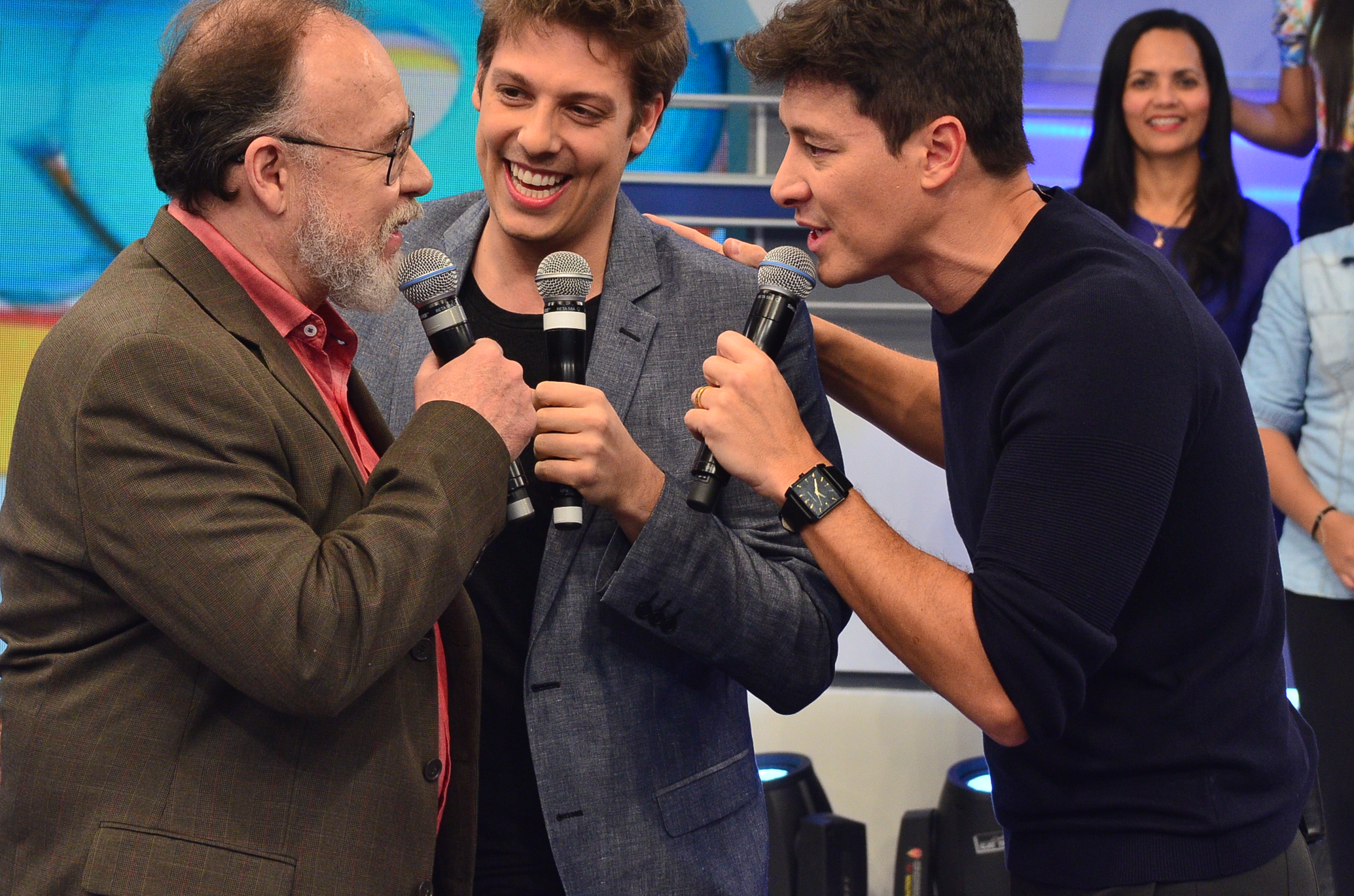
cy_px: 371
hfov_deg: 11.0
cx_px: 579
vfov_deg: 7.3
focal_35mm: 188
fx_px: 7040
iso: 800
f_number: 7.1
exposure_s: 1/125
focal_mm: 105
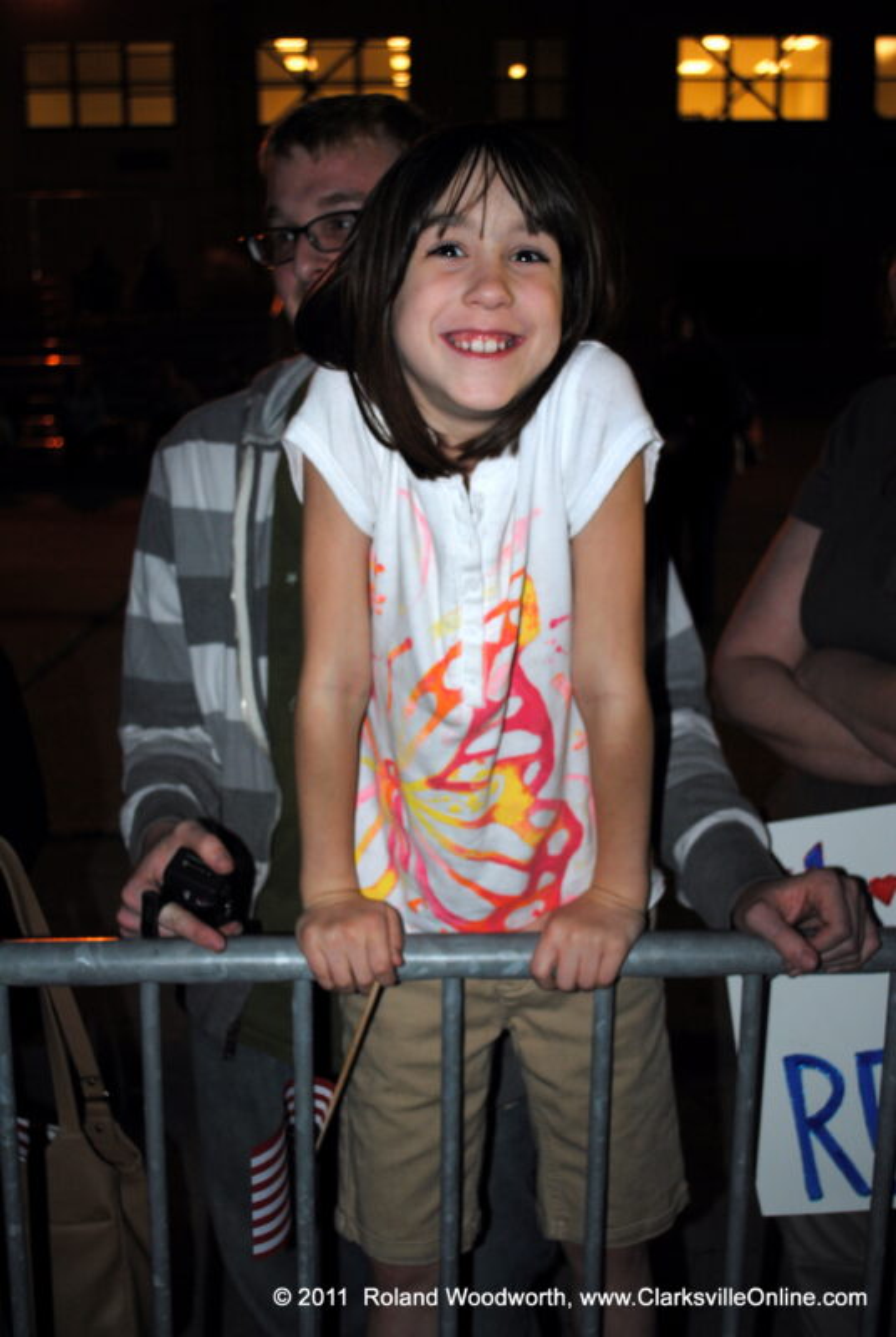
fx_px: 1562
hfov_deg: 32.0
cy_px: 668
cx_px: 448
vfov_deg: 46.3
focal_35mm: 42
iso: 200
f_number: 4.5
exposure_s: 1/60
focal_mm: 28
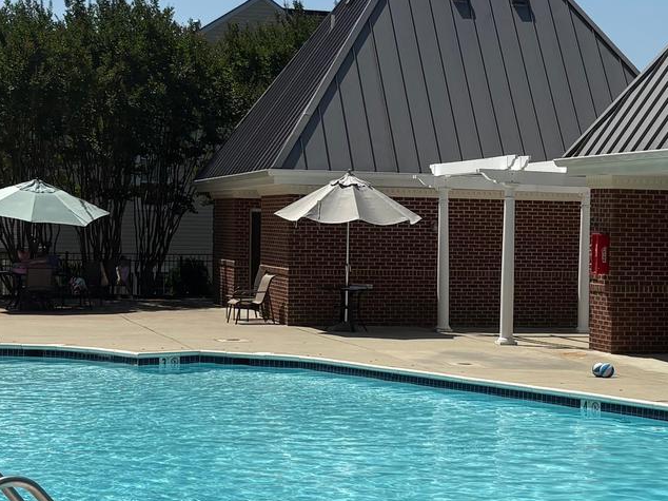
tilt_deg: -1.0
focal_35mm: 84
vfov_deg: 17.6
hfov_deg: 23.0
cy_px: 251
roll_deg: -0.6
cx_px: 518
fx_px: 1620
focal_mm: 5.96
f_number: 1.6
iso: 50
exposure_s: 1/7813
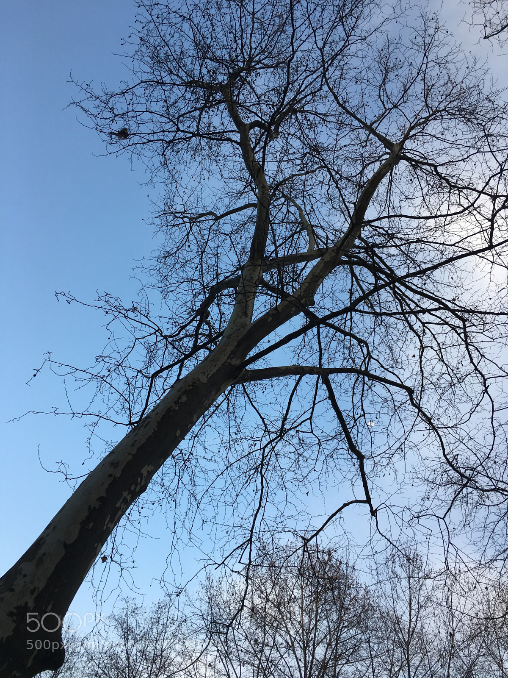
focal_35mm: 29
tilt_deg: +49.3
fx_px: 567
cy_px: 339
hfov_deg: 48.2
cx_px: 254
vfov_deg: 61.7
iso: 25
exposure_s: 1/195
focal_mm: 4.15
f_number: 2.2
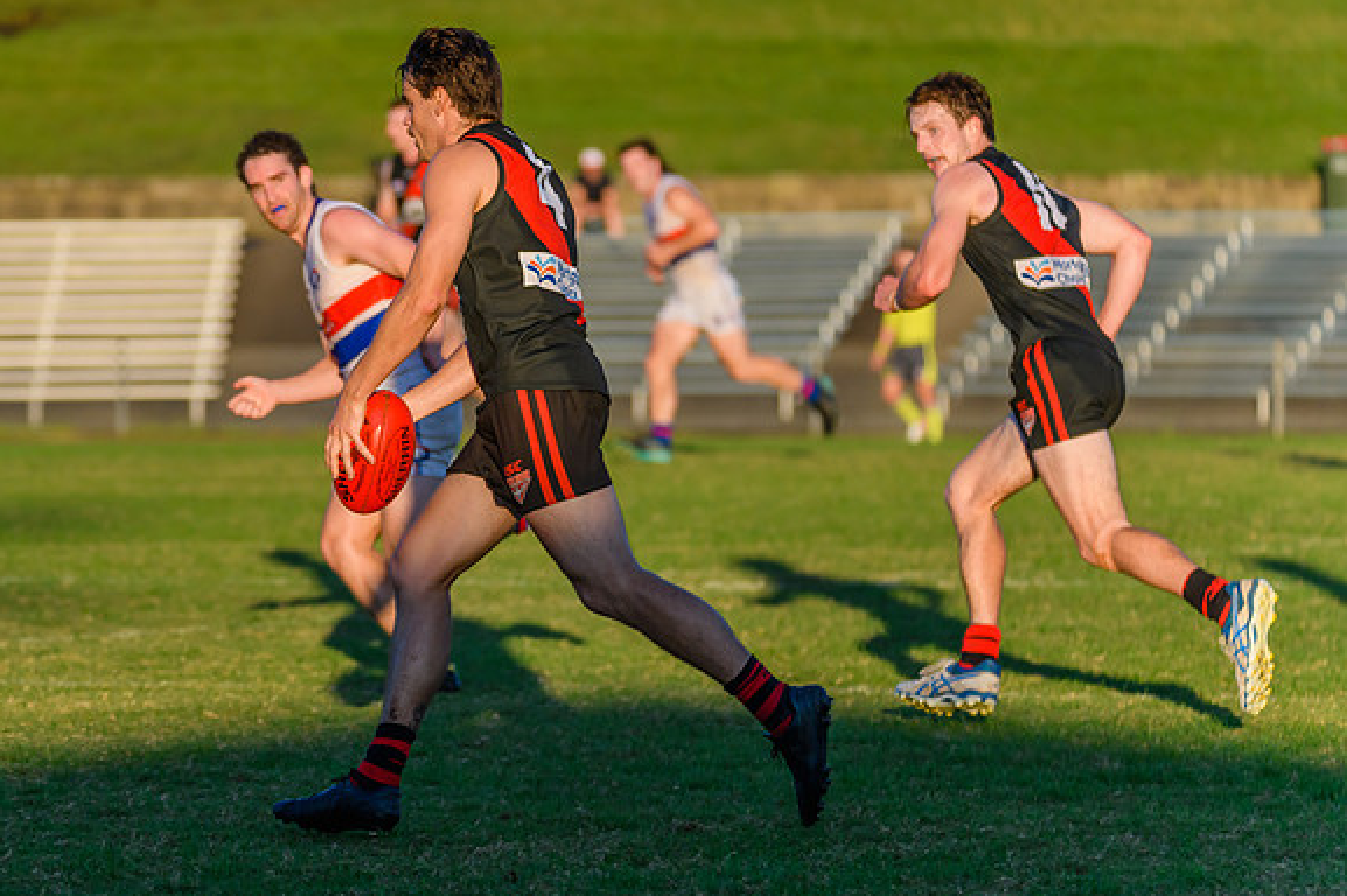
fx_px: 13200
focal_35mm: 353
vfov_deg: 3.9
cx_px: 420
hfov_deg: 5.8
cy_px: 386
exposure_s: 1/1600
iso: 800
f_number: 5.6
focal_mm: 250
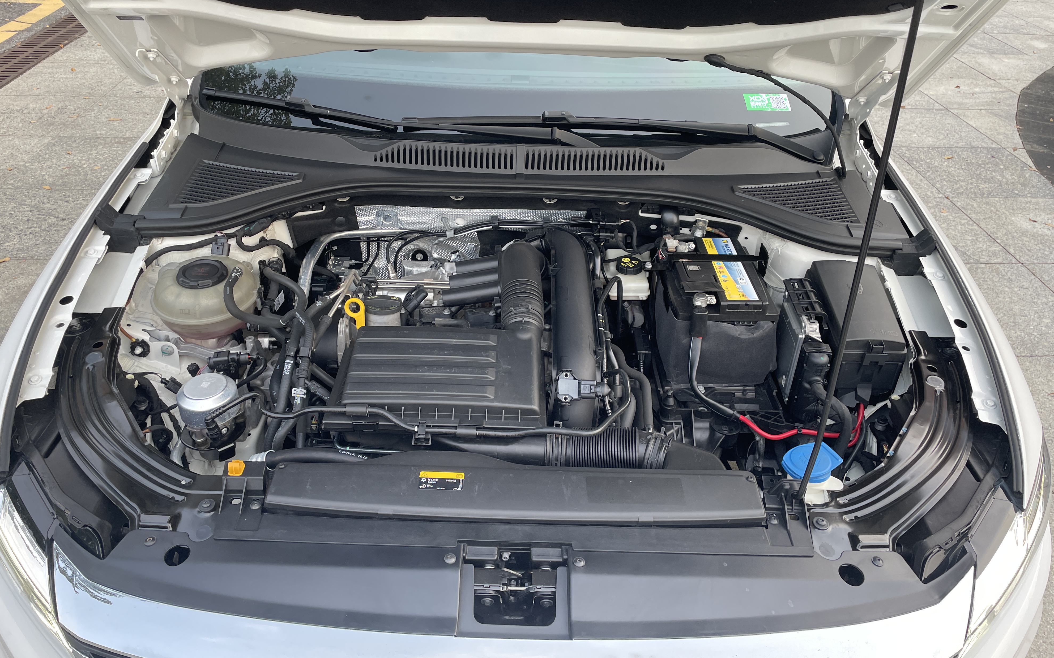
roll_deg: -2.5
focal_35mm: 28
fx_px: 804
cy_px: 276
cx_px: 519
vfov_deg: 44.4
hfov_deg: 66.5
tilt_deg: -30.8
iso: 40
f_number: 1.6
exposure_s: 1/121
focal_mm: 4.2
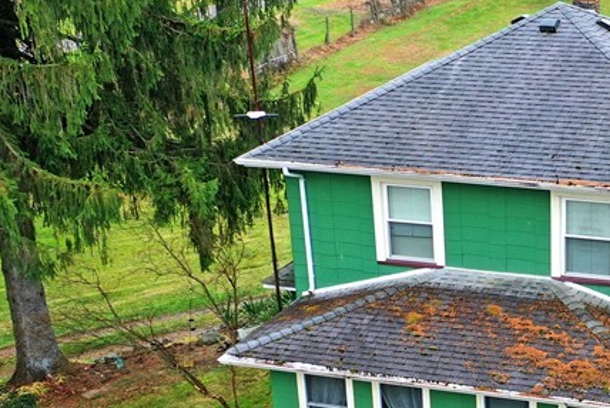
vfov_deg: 19.0
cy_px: 325
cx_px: 573
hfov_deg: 27.2
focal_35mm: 71
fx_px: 1204
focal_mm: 10.26
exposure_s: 1/40
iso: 100
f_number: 3.2
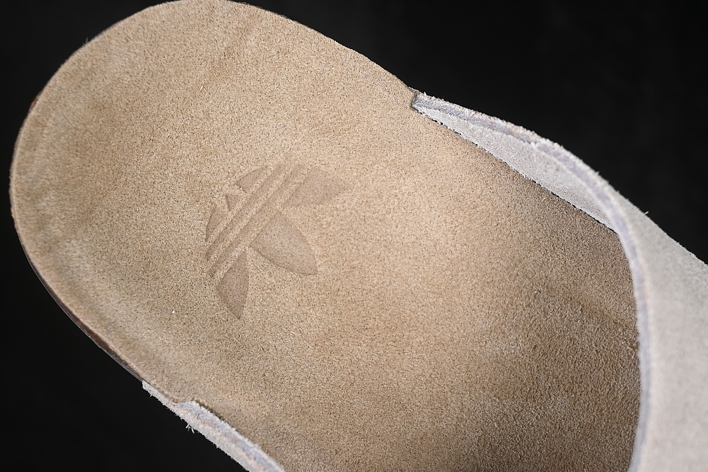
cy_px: 235
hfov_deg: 26.6
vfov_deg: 18.0
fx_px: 1495
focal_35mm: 76
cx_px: 352
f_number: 7.1
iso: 160
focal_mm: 50
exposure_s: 1/60
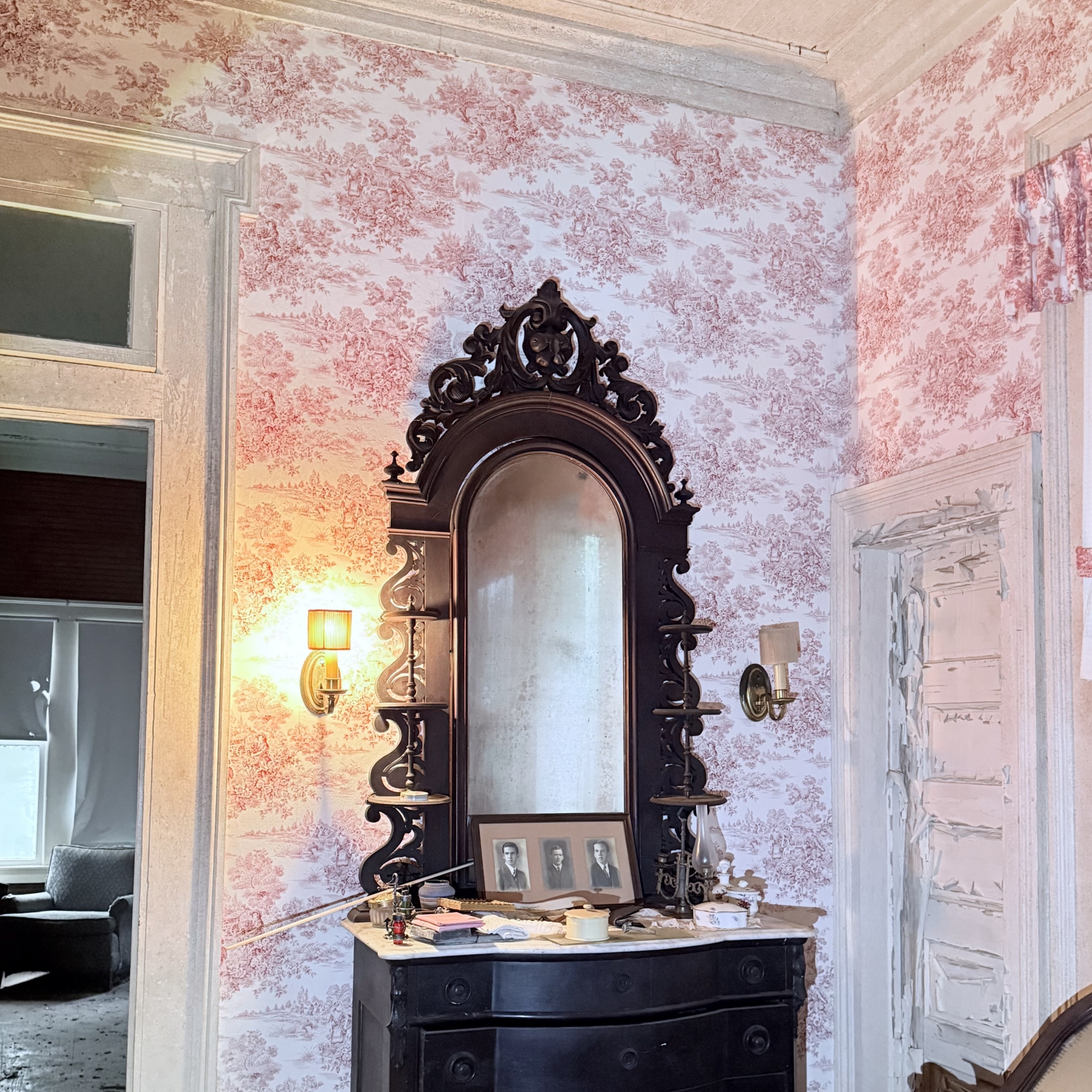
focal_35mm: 33
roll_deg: -0.9
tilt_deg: +3.4
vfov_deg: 49.2
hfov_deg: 49.7
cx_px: 533
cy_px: 685
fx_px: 1178
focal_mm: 6.76
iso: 640
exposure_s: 1/60
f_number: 1.78
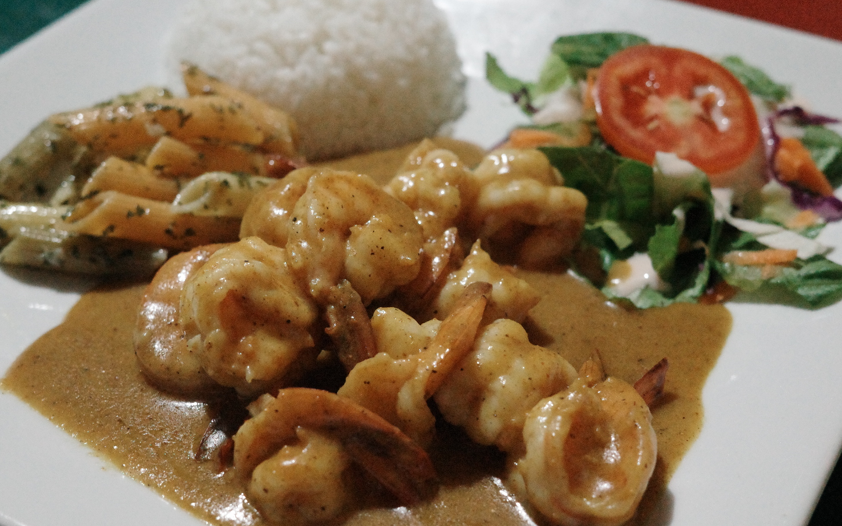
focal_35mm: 54
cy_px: 287
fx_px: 1239
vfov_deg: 24.0
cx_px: 390
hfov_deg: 37.5
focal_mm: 26
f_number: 4
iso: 6400
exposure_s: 1/30
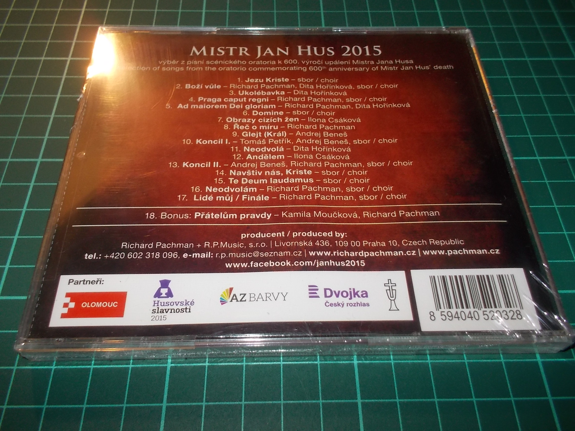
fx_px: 482
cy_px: 216
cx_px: 288
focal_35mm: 29
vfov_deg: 48.2
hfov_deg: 61.7
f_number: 3.3
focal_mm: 4.1
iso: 200
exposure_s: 1/30
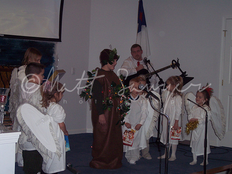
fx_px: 523
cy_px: 87
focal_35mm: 78
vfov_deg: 18.9
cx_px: 116
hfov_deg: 25.0
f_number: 4
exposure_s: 1/90
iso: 140
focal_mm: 16
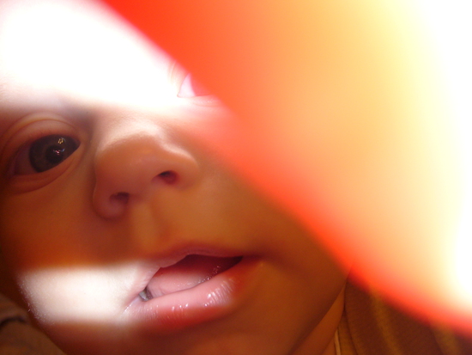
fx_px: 477
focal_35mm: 35
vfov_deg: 40.7
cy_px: 178
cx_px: 236
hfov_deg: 52.6
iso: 100
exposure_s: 1/30
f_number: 2.8
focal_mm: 5.8
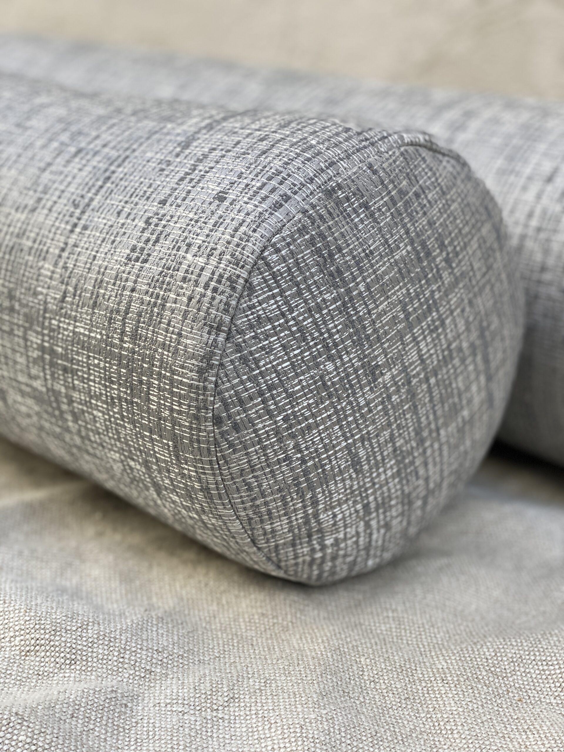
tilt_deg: -16.3
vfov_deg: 36.8
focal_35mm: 52
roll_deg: -4.2
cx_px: 282
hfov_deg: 28.0
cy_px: 376
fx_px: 1130
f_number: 2
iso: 20
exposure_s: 1/353
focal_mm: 6
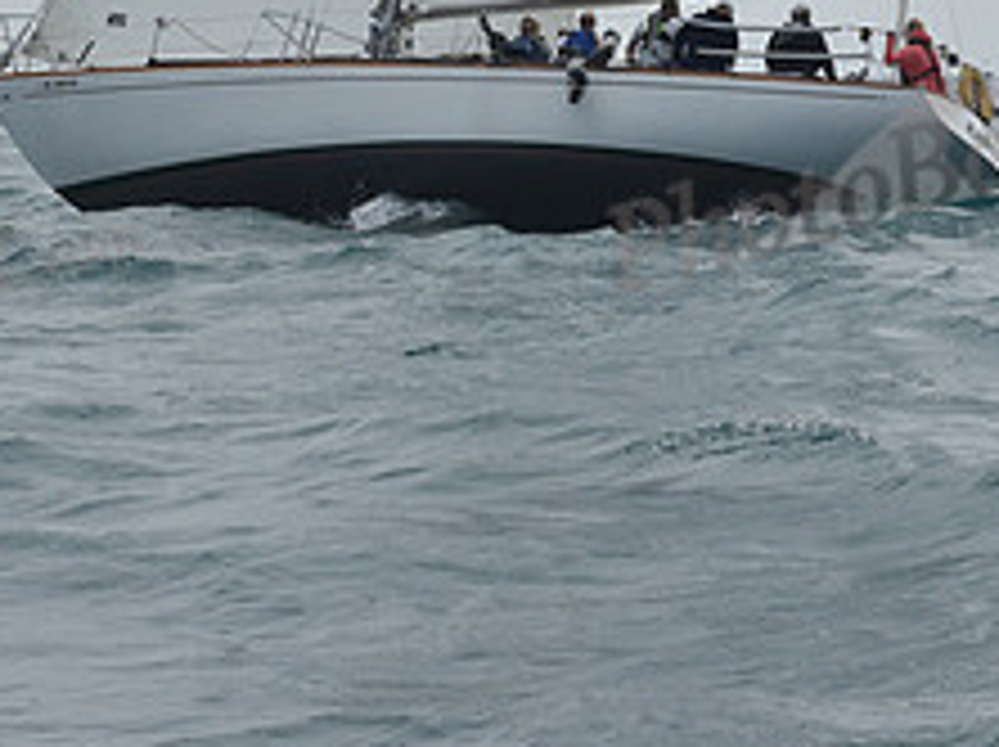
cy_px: -450
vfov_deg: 8.2
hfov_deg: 11.2
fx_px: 5074
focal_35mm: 176
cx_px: 376
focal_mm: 70
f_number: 13
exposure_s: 1/800
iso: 250
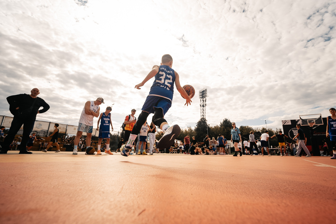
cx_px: 184
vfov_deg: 68.7
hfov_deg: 91.3
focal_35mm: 18
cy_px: 101
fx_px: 163
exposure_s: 1/5000
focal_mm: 16
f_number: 3.5
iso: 320
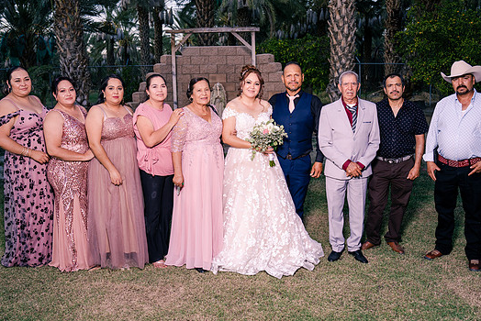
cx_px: 249
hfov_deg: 60.2
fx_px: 414
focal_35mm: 31
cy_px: 150
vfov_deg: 42.4
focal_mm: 28
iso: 320
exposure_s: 1/400
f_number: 4
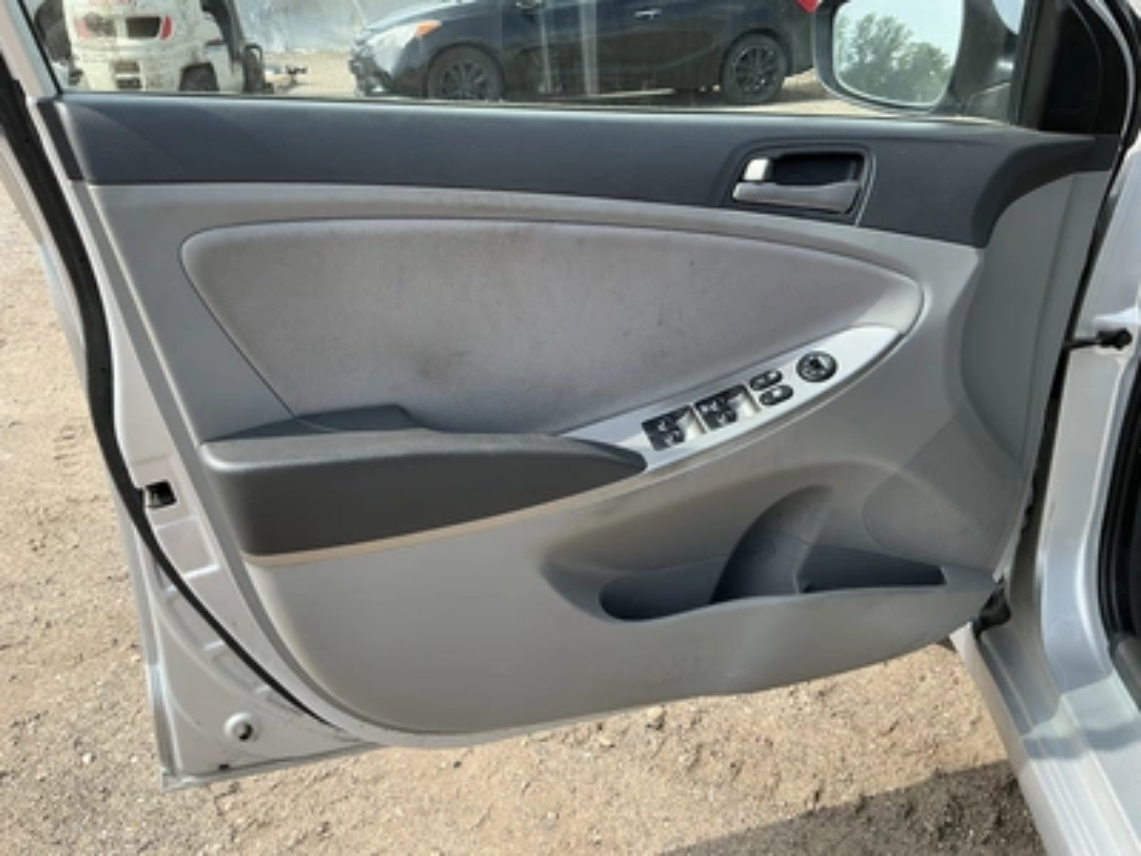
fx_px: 923
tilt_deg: -24.9
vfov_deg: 49.7
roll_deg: +1.7
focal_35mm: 28
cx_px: 570
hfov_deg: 63.4
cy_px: 428
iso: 25
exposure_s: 1/642
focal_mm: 3
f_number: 1.8
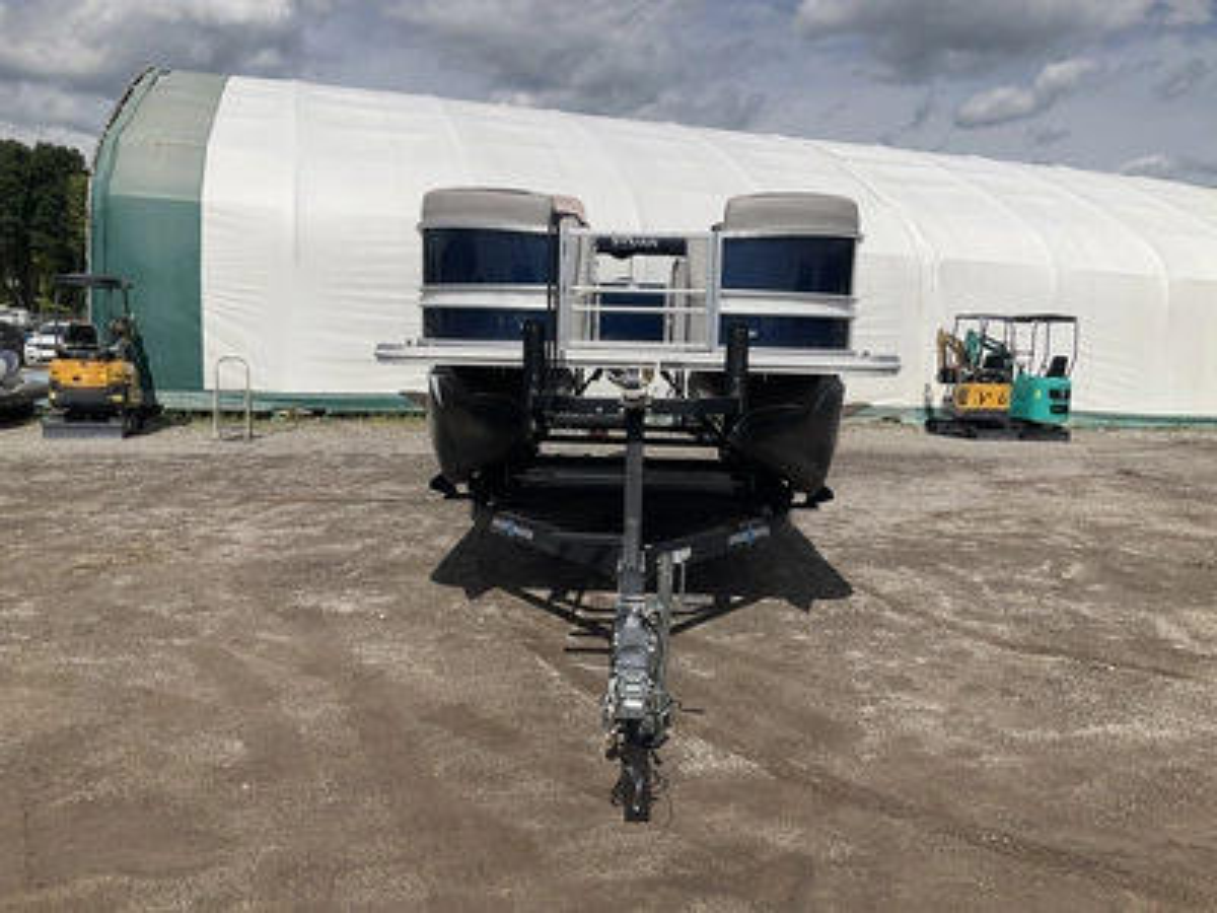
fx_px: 1020
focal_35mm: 29
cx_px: 608
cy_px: 456
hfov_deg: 61.7
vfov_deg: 48.2
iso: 25
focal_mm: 3
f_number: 1.8
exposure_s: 1/4405
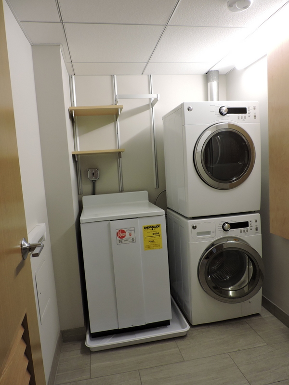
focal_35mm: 24
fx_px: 267
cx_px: 144
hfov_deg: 56.8
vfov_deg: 71.6
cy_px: 192
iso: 200
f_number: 3
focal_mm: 4.3
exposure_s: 1/30
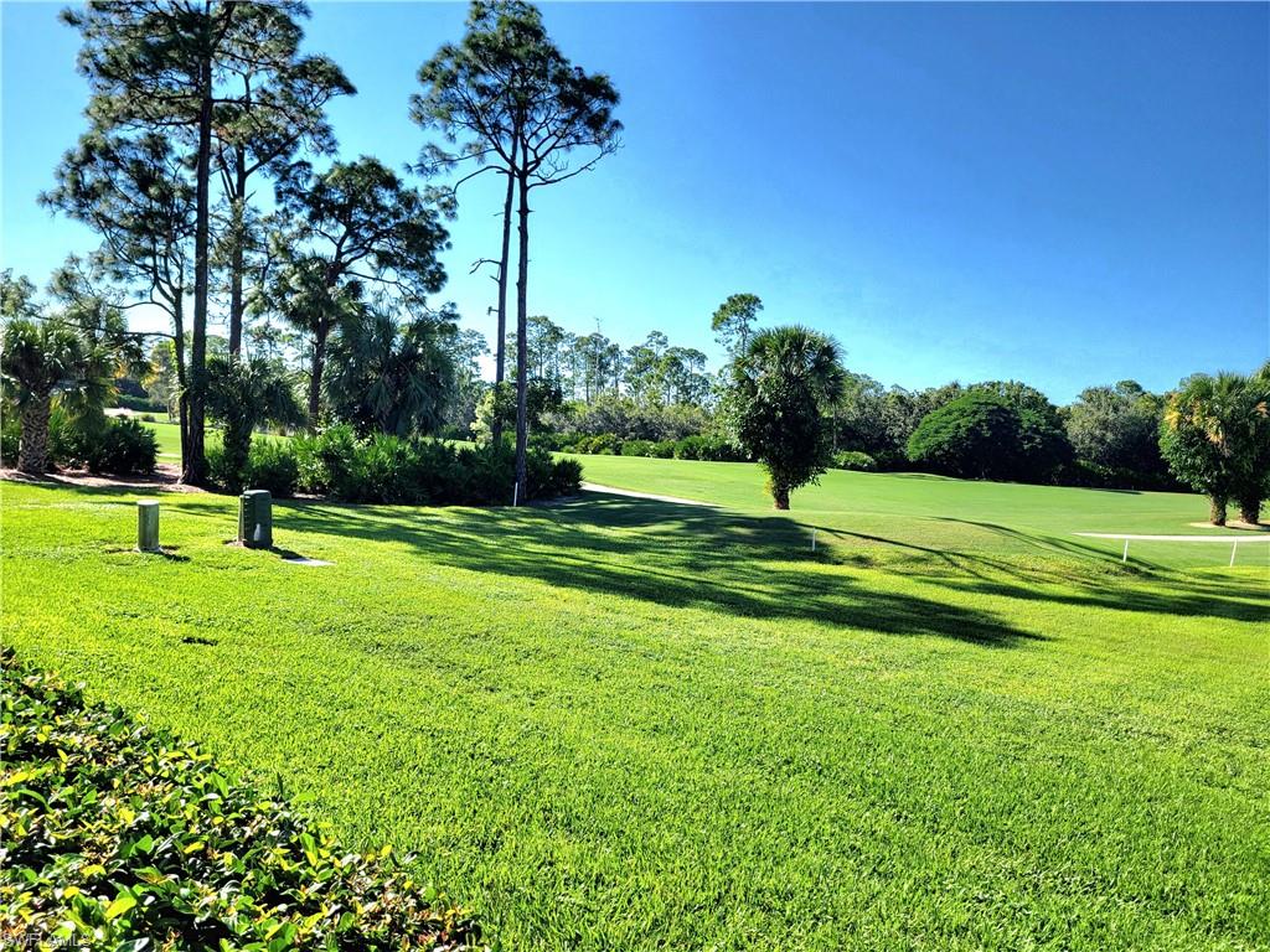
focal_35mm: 26
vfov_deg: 53.1
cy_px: 476
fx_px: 954
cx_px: 635
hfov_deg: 67.3
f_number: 1.8
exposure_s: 1/2500
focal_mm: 5.4
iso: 40
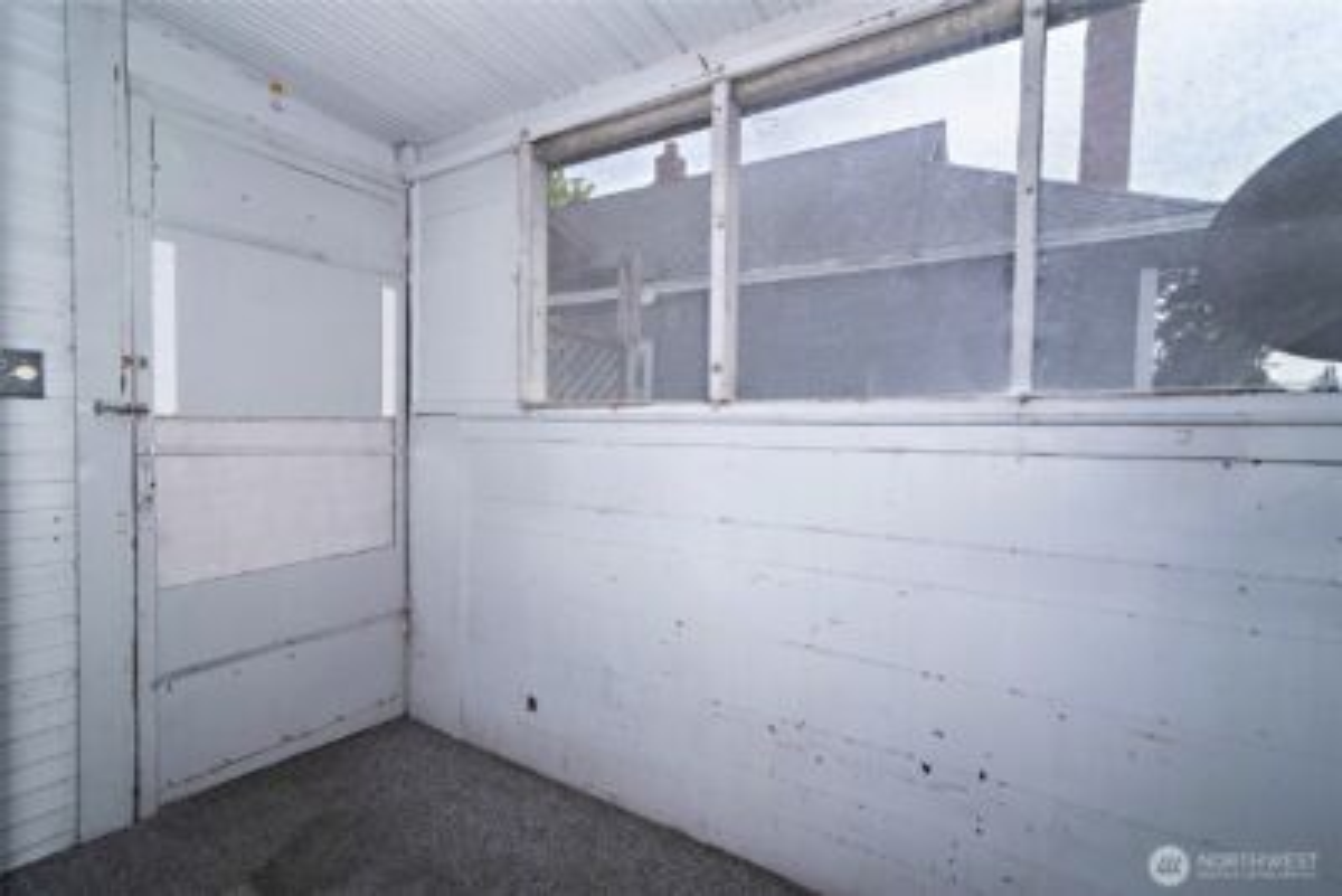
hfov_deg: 96.7
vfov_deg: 73.8
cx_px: 671
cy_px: 448
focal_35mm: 16
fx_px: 597
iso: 200
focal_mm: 16
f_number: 9
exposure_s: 1/160
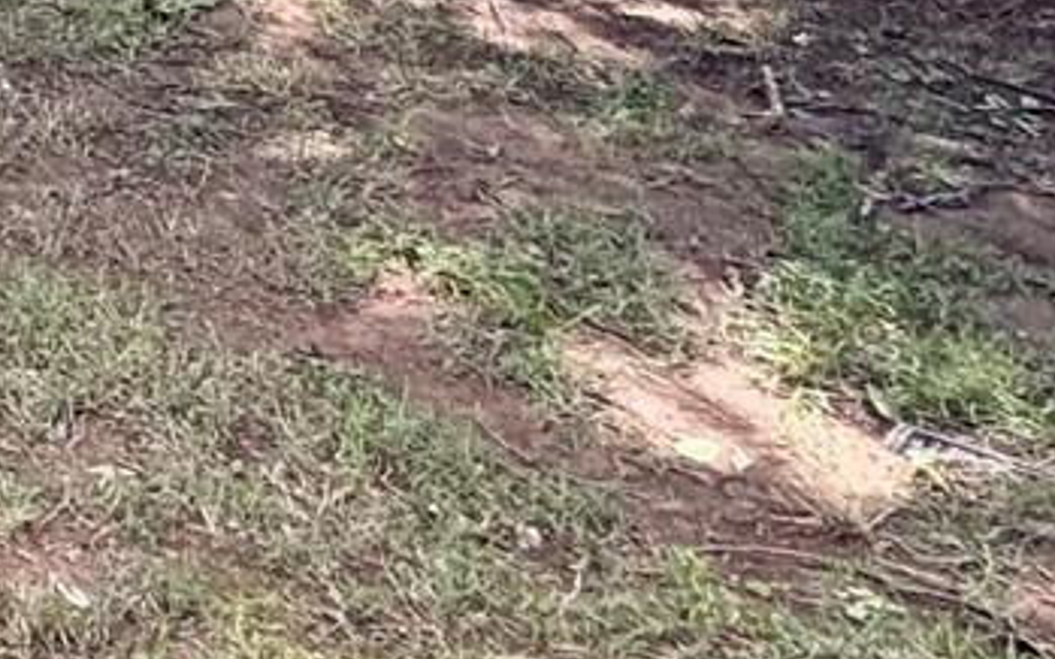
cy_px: -520
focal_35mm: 87
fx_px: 2501
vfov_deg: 13.5
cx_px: -1115
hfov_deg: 16.9
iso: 50
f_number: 2.2
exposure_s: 1/120
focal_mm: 2.22
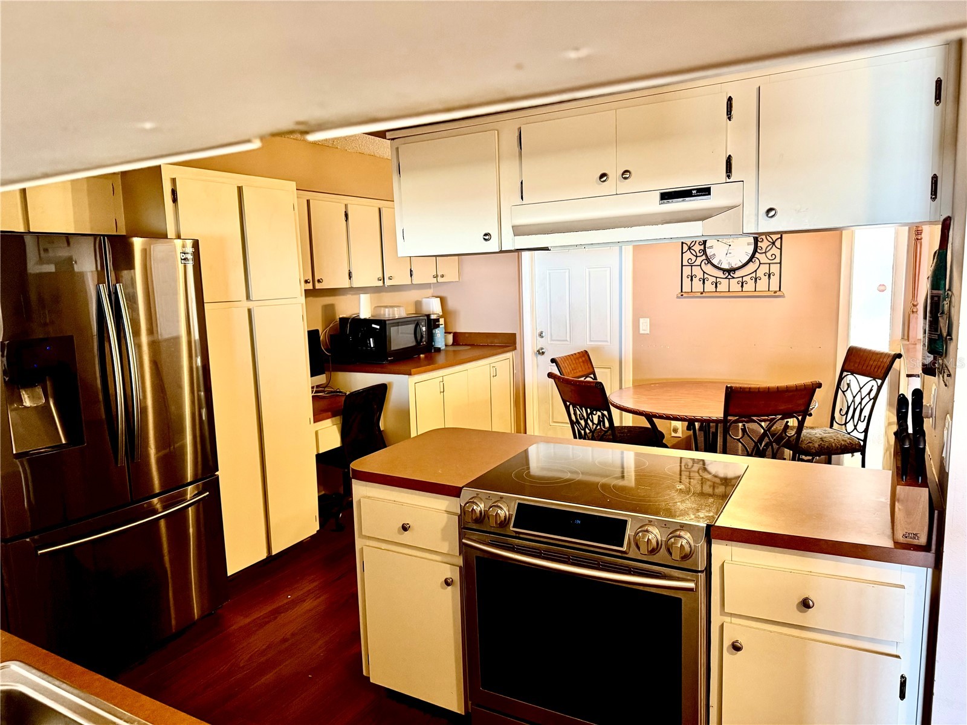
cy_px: 362
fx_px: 670
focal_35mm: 24
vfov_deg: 56.8
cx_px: 484
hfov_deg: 71.6
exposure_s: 1/60
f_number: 1.78
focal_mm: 6.76
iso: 400
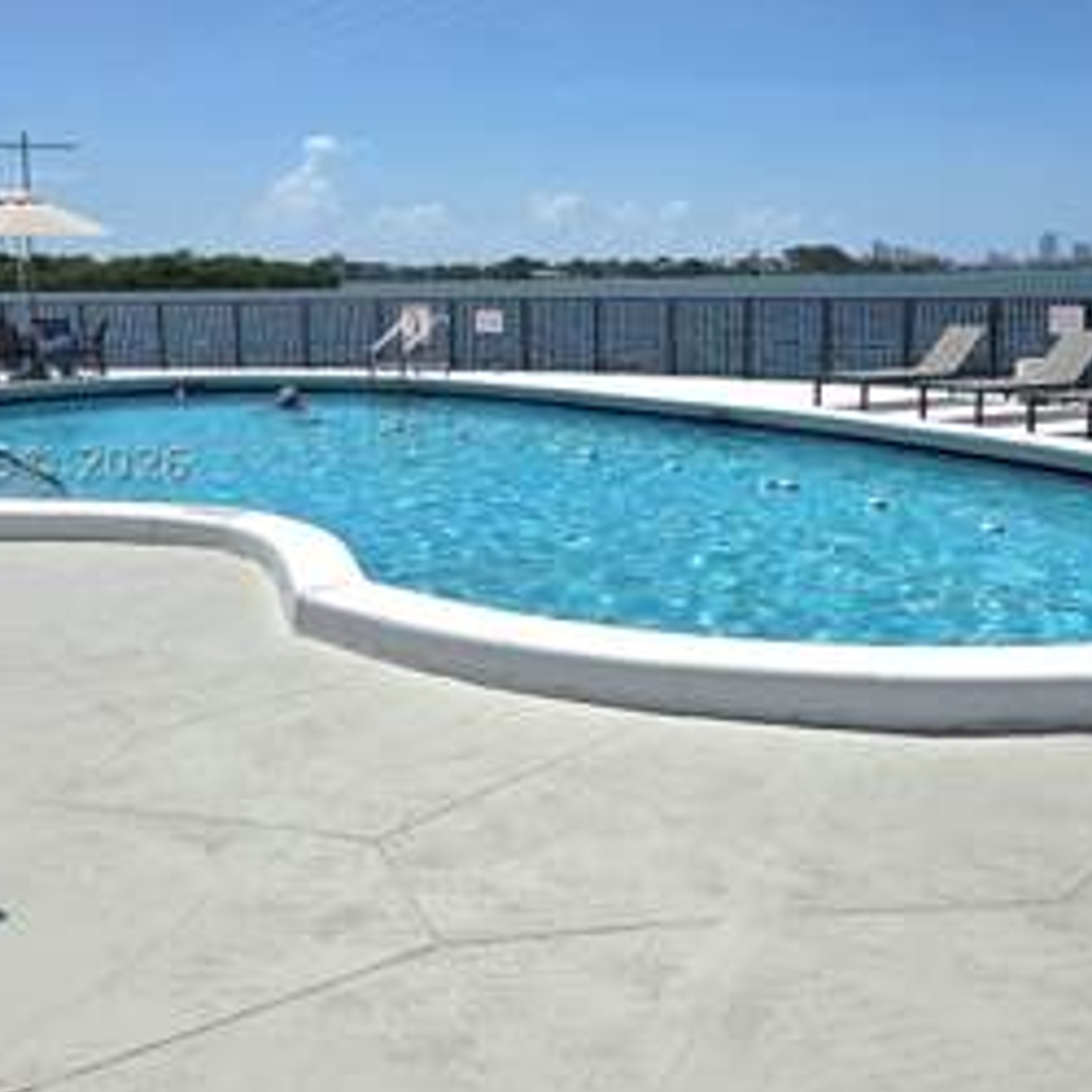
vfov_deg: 42.7
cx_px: 590
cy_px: 463
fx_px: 1392
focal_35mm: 39
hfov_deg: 42.8
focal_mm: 5.4
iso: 50
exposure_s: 1/10000
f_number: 1.8
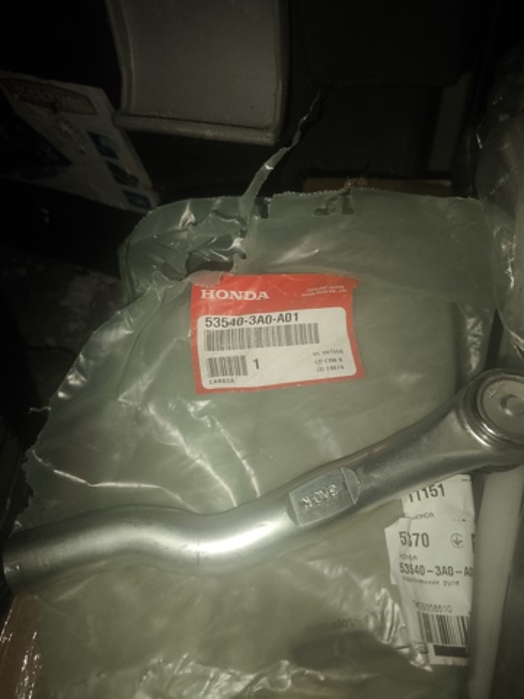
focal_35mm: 25
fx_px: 505
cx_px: 262
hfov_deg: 54.9
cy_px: 350
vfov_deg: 69.4
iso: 800
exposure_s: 1/25
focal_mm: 4.71
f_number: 1.7
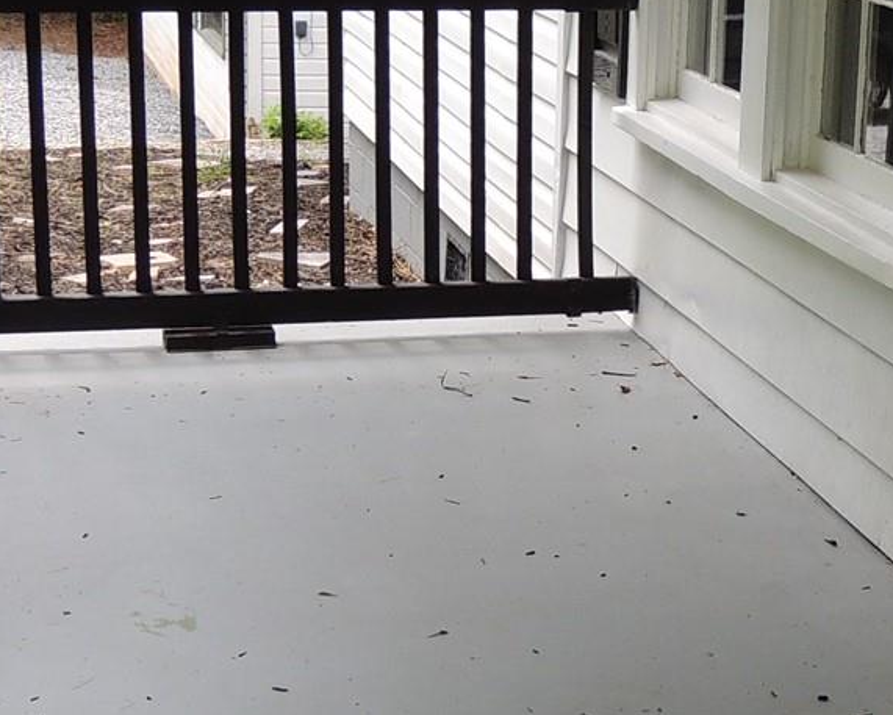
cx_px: 785
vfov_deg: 14.7
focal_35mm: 105
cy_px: 407
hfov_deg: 18.0
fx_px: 2776
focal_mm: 5.3
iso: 100
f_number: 3.1
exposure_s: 1/250
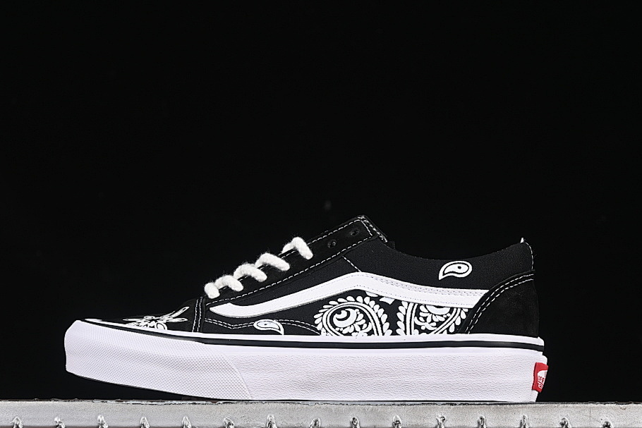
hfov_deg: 22.9
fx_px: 1587
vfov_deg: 15.4
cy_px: 243
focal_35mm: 89
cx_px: 308
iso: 160
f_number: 6.3
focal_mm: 50
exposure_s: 1/60
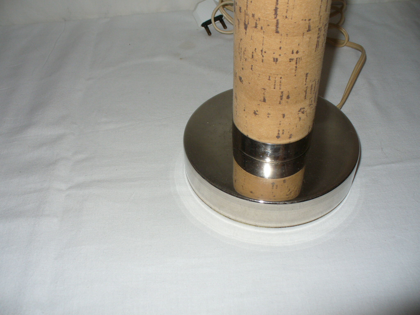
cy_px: 158
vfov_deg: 38.7
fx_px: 449
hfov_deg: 50.1
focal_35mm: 37
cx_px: 210
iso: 100
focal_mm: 6.1
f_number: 2.8
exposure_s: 1/30
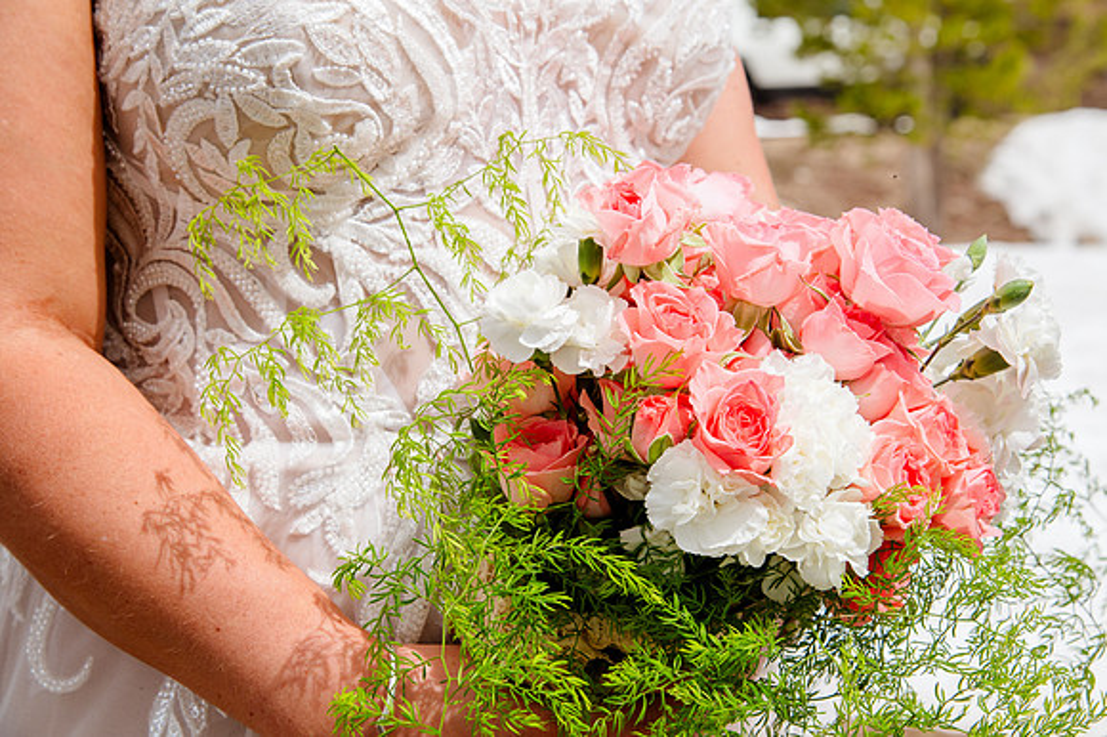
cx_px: 596
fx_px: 2183
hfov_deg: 28.5
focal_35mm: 71
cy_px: 364
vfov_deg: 19.2
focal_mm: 66
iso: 250
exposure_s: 1/250
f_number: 9
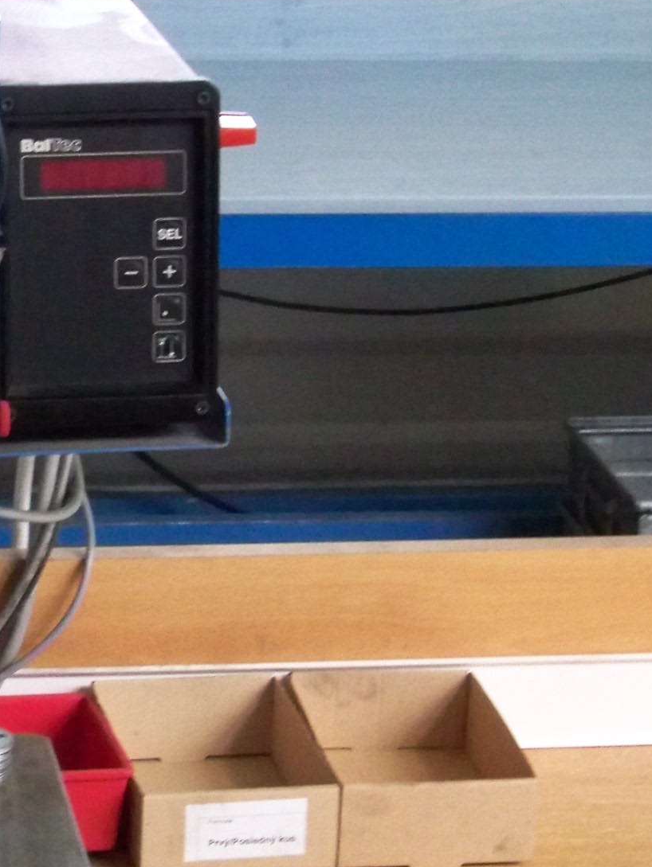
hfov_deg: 11.3
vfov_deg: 15.1
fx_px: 3262
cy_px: 339
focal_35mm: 130
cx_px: -33
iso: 640
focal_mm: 8.8
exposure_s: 1/30
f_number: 3.8
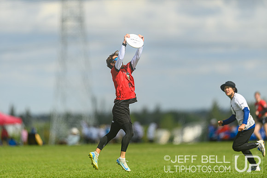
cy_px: 89
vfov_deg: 3.4
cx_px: 134
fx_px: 2967
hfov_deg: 5.2
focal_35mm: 400
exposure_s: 1/1600
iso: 100
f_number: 3.2
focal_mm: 400
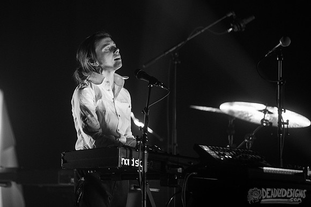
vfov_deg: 4.9
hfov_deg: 7.3
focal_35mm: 283
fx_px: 2448
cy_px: 60
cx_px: 91
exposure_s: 1/125
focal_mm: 200
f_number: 3.2
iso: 2000
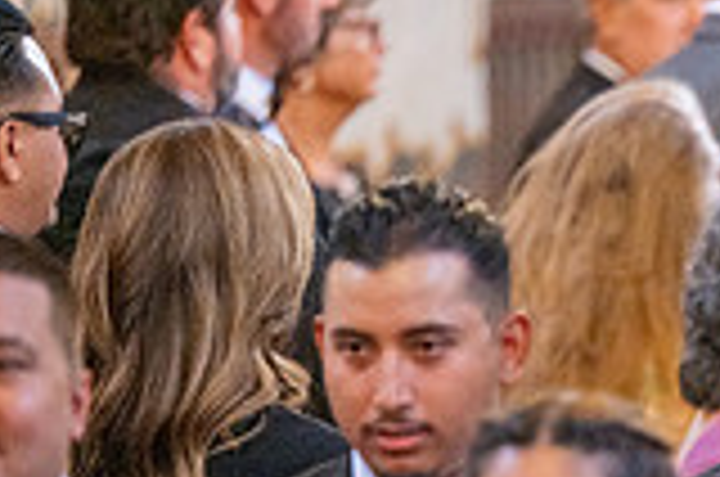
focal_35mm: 727
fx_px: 14511
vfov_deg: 1.9
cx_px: 1228
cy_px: 637
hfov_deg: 2.8
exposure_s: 1/320
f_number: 3.2
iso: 1250
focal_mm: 200
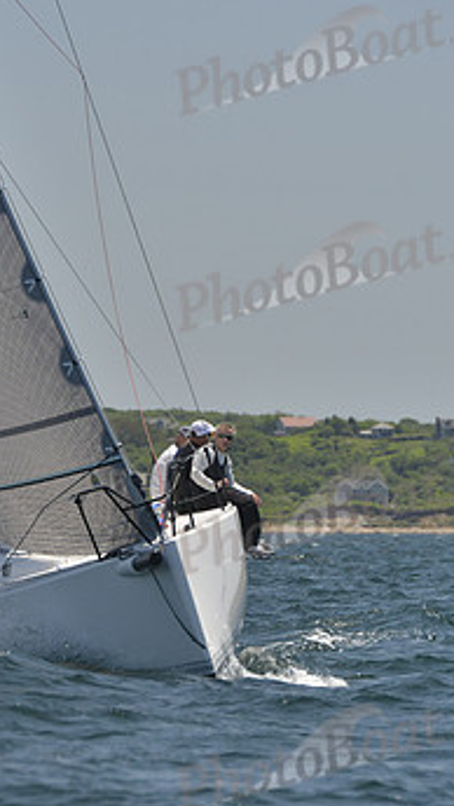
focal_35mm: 353
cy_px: 425
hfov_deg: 3.4
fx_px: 7540
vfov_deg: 6.1
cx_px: 56
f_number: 7.1
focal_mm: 200
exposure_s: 1/800
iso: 400
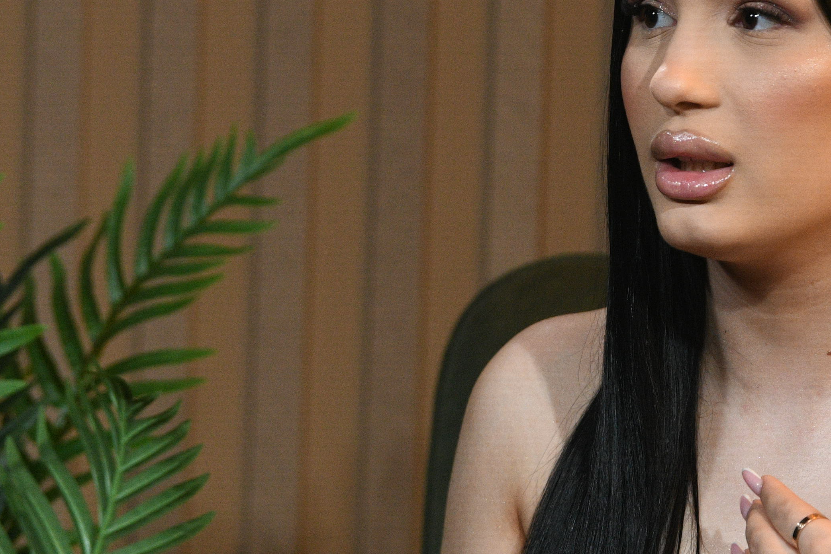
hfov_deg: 5.6
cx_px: 656
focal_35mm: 371
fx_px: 8564
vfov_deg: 3.7
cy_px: 356
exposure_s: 1/125
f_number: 3.5
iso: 2000
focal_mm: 125
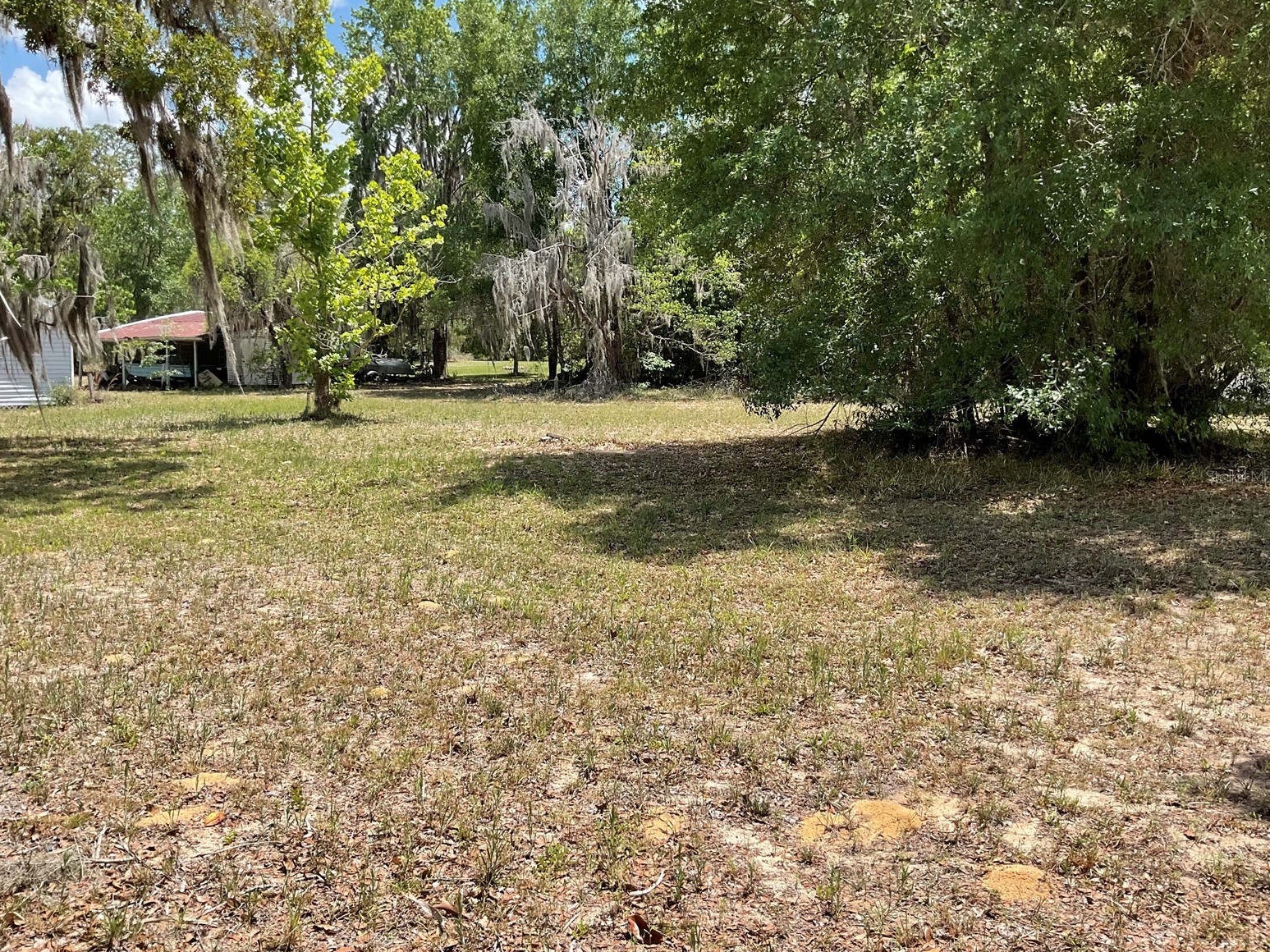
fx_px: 1101
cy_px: 476
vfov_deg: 46.8
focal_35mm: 30
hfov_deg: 60.0
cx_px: 626
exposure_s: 1/997
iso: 16
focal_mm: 3
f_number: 1.8
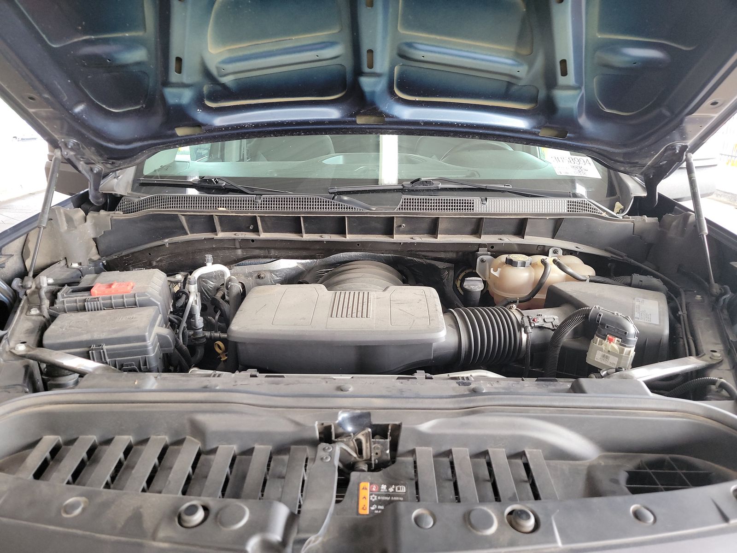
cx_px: 368
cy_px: 276
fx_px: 511
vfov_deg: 56.8
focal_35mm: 24
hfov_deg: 71.6
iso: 428
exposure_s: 1/60
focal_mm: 6.7
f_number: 1.8
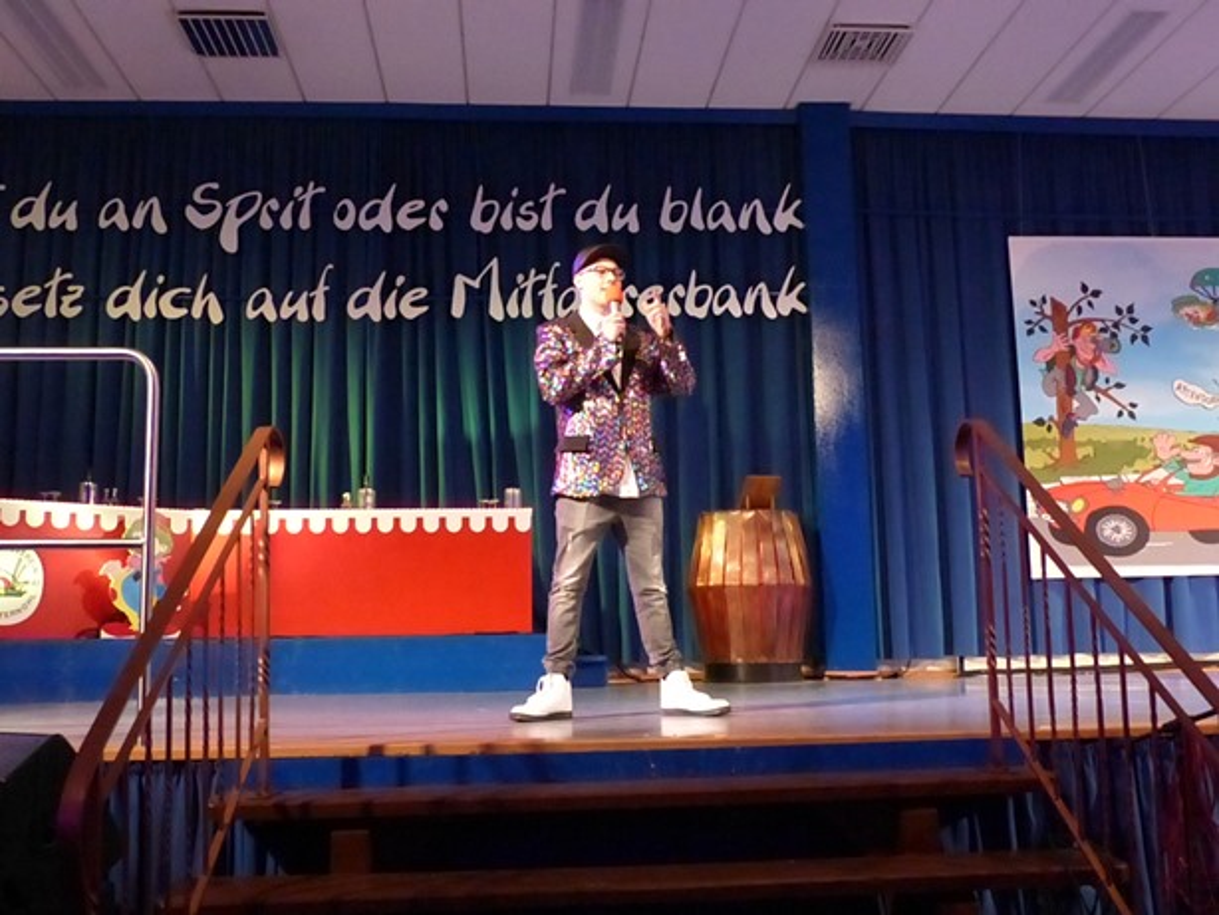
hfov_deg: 51.3
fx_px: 1268
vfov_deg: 39.7
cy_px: 458
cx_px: 610
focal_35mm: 36
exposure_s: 1/125
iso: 1600
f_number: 3.2
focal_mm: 6.4
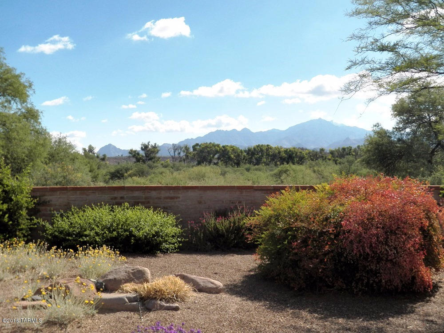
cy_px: 166
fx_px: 513
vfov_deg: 36.0
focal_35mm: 40
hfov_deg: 46.8
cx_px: 222
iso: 125
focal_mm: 7.1
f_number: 4
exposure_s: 1/2000
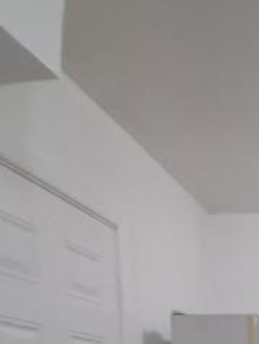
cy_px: 482
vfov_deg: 27.2
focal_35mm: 55
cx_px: 383
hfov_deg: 22.2
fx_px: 548
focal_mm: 1.4
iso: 125
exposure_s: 1/40
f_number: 2.2
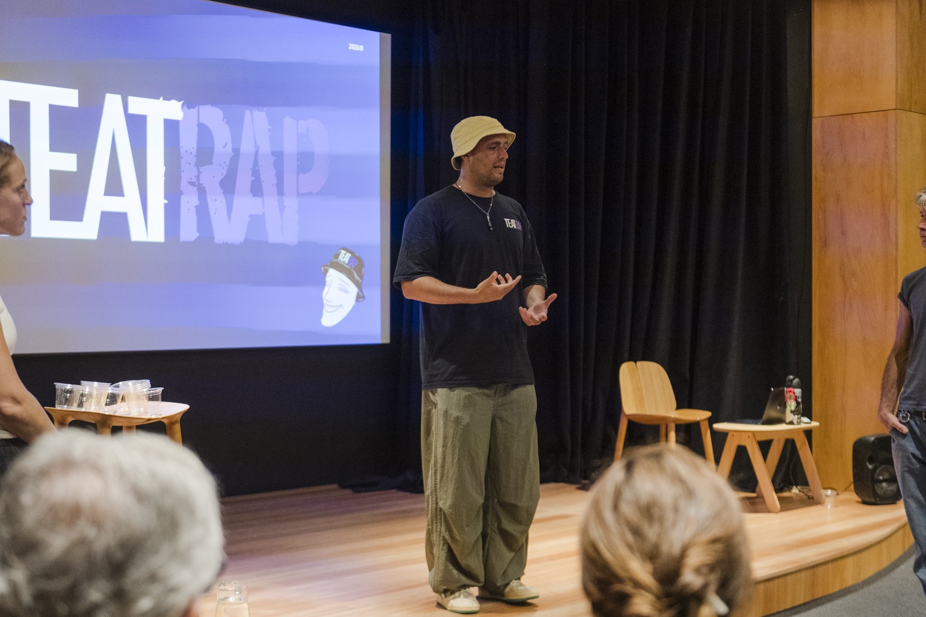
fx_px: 1389
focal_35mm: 54
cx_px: 448
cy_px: 288
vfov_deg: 25.0
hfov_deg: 36.9
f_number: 2.8
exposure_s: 1/80
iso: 2500
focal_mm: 48
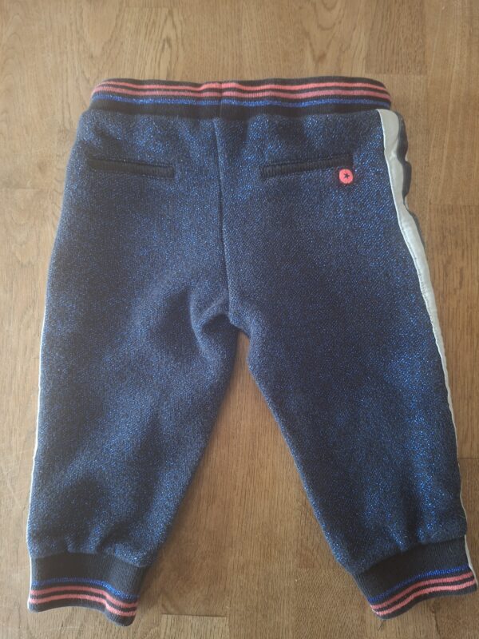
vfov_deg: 73.9
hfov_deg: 58.9
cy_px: 320
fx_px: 424
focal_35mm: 23
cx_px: 240
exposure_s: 1/25
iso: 500
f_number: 1.8
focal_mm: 5.54
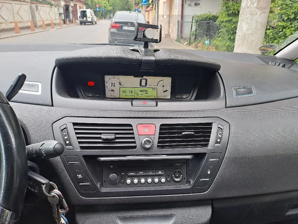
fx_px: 215
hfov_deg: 69.4
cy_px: 112
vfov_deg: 54.9
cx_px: 149
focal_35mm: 25
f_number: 1.8
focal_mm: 4.65
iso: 40
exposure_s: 1/100
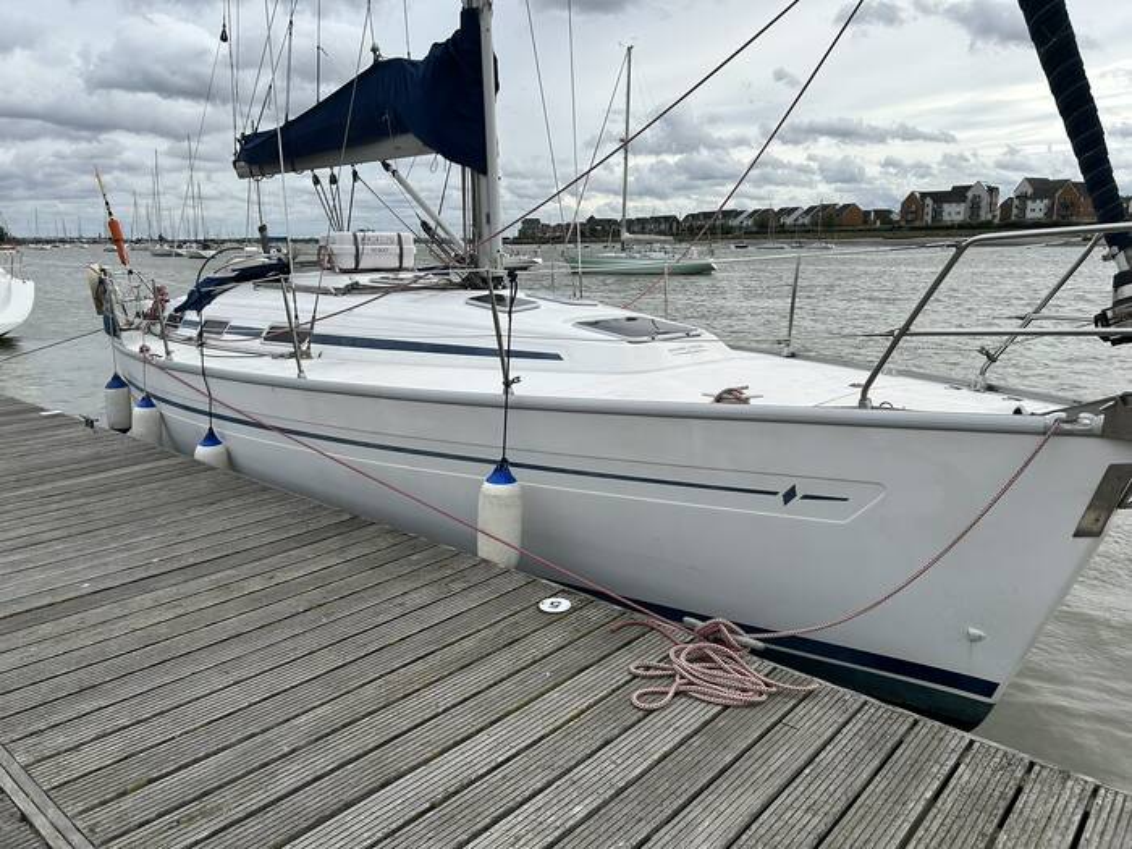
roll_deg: -0.5
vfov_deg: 53.1
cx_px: 566
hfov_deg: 67.3
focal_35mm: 26
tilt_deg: -12.8
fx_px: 850
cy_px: 424
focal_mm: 5.7
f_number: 1.5
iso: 50
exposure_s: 1/5587
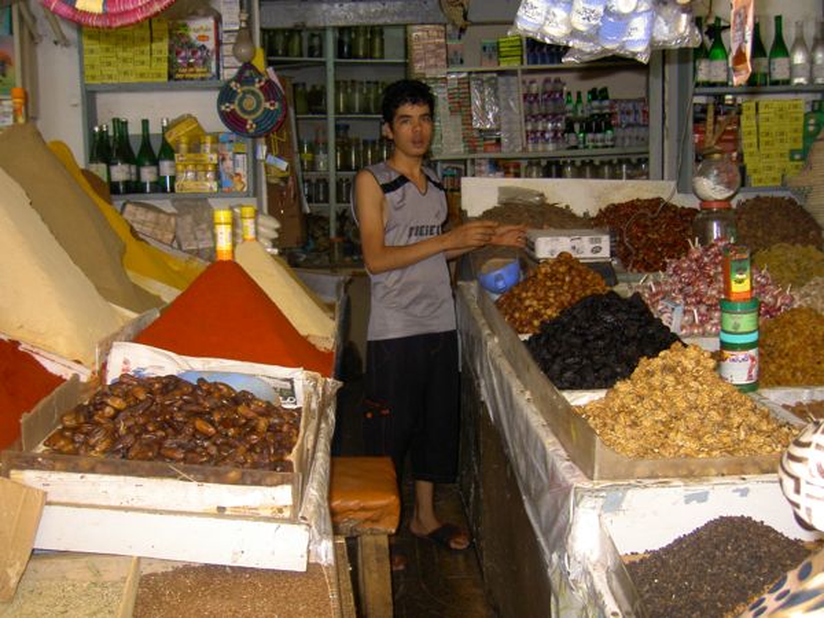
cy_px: 309
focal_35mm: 34
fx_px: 809
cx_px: 412
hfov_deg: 54.0
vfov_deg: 41.8
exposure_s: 1/60
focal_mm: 5.6
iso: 100
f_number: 2.8
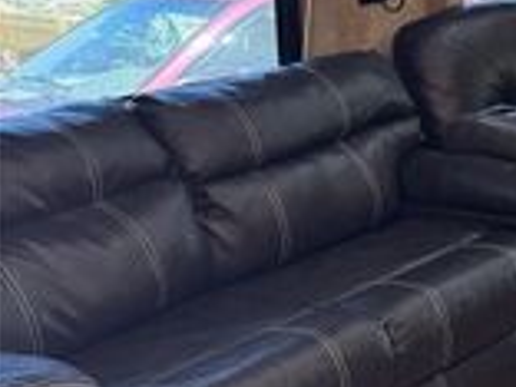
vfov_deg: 18.7
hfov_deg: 20.7
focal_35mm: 77
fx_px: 1148
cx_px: 824
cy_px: 12
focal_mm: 6.76
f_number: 1.78
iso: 320
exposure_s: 1/60
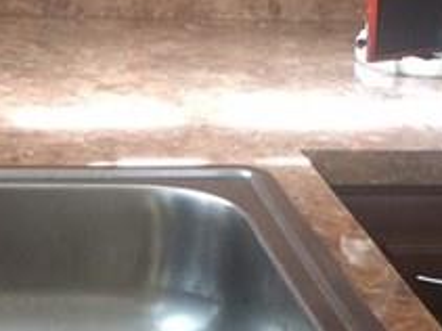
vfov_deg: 10.4
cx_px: 251
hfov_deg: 14.0
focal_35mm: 141
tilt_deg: -22.2
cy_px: 381
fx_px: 1799
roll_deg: -4.8
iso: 64
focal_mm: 4.15
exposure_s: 1/15
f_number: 2.2
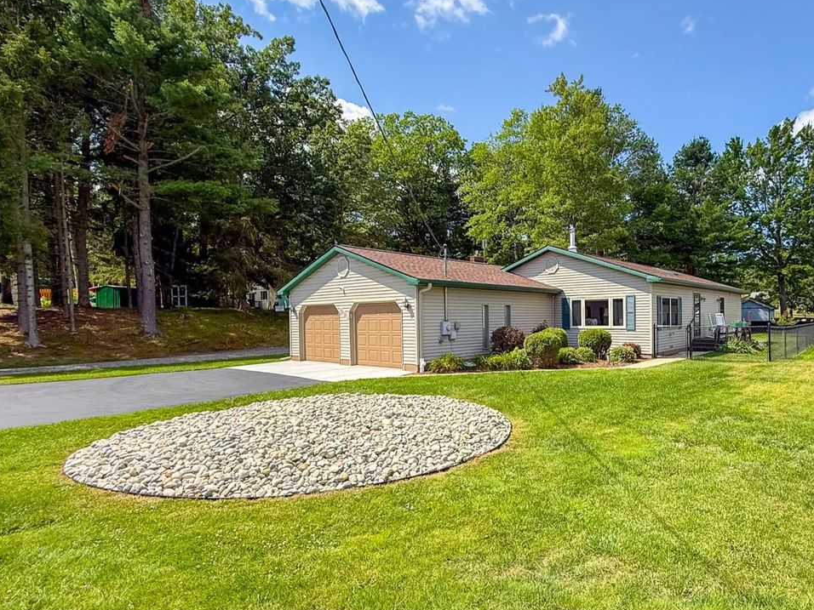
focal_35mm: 15
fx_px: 353
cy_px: 303
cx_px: 433
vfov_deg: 81.7
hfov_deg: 98.0
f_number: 2.2
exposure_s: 1/1200
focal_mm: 2.22
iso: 50
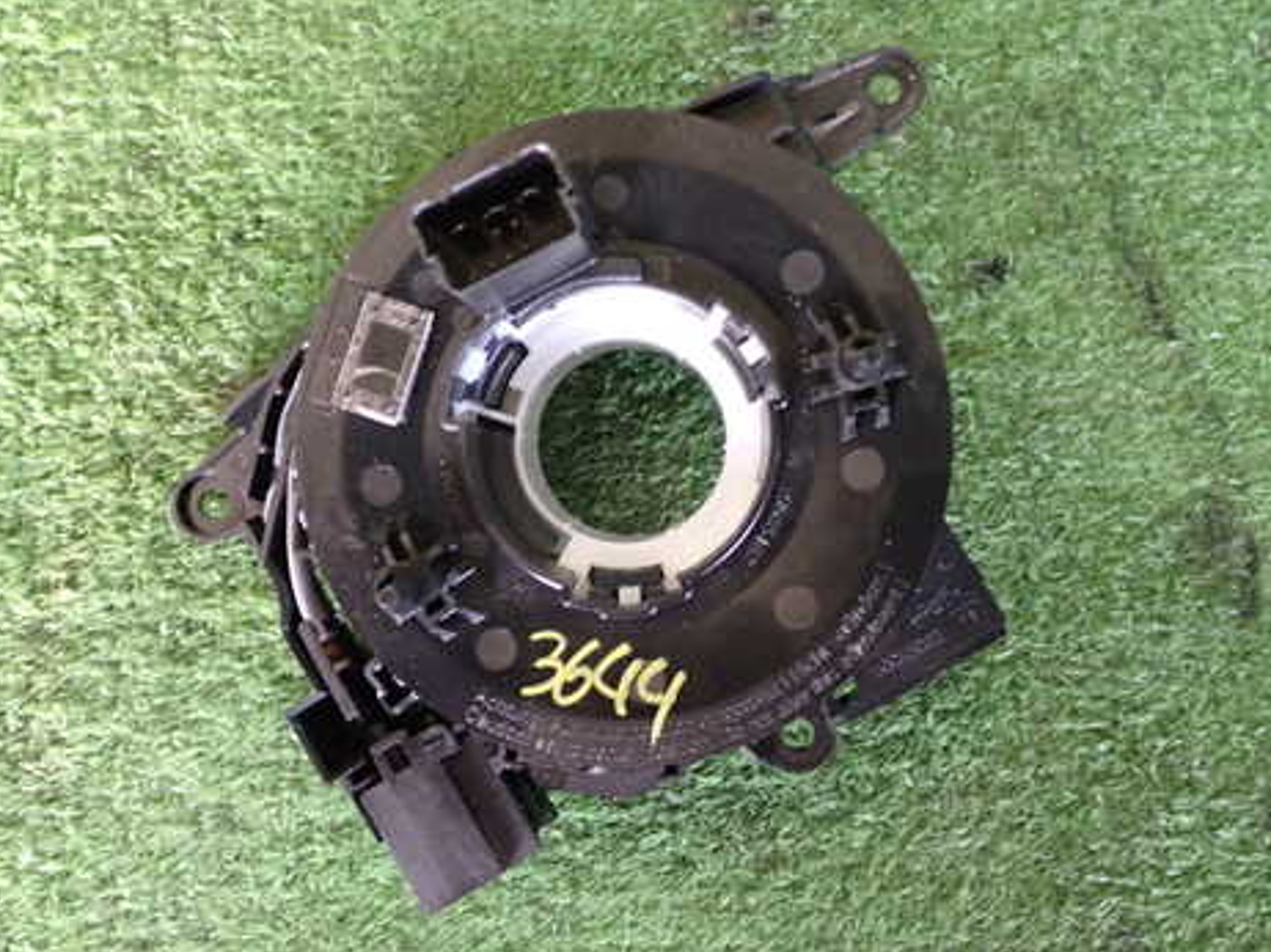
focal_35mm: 39
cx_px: 583
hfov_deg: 47.8
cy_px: 459
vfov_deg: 36.8
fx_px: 1431
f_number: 2.3
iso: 640
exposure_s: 1/30
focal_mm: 5.4
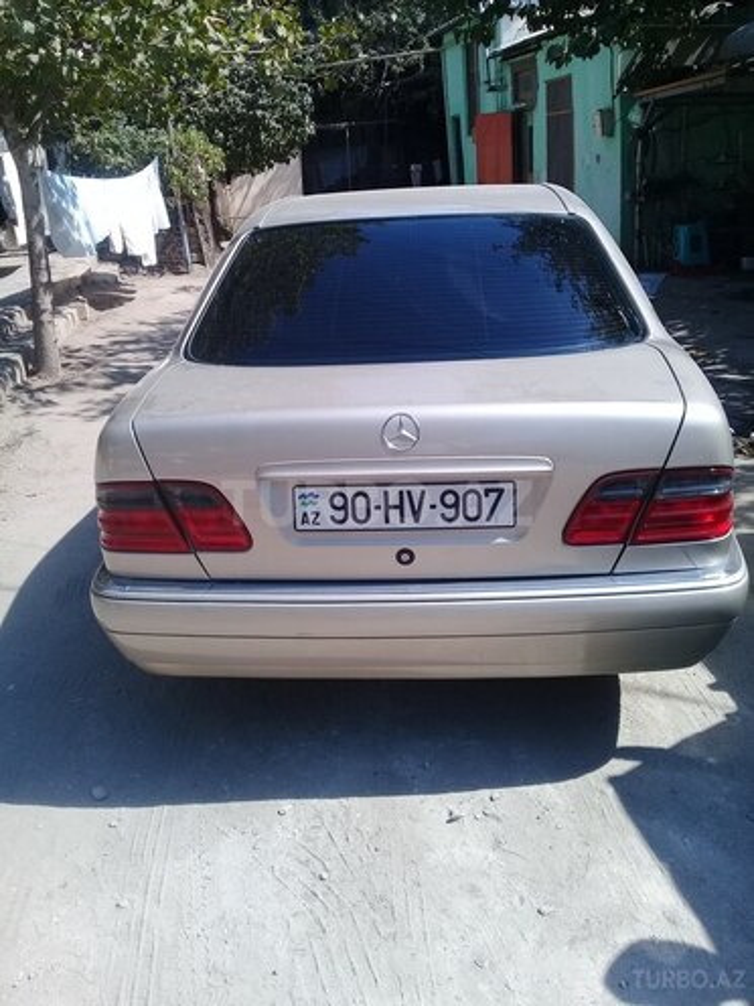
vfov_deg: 58.4
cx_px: 377
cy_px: 503
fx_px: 900
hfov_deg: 45.4
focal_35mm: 31
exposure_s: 1/858
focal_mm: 3.3
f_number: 2.2
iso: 50
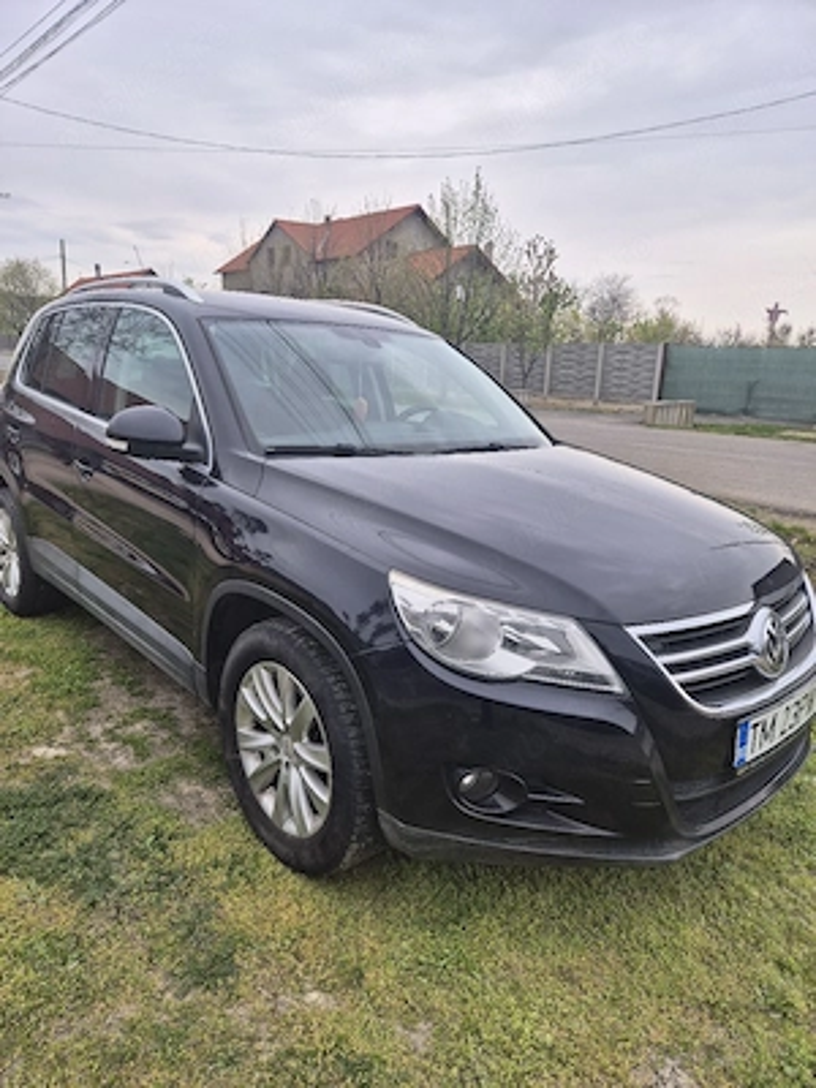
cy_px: 544
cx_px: 408
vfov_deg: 73.9
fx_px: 723
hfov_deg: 58.9
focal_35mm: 23
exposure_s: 1/222
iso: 25
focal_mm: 5.4
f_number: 1.8
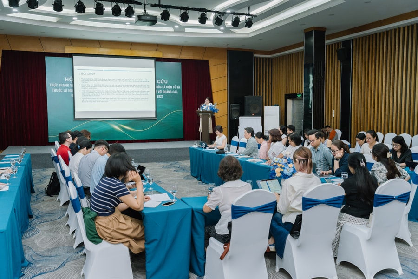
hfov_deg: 58.7
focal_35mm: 32
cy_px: 140
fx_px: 372
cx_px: 209
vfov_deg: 41.1
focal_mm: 32
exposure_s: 1/100
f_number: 4
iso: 1000
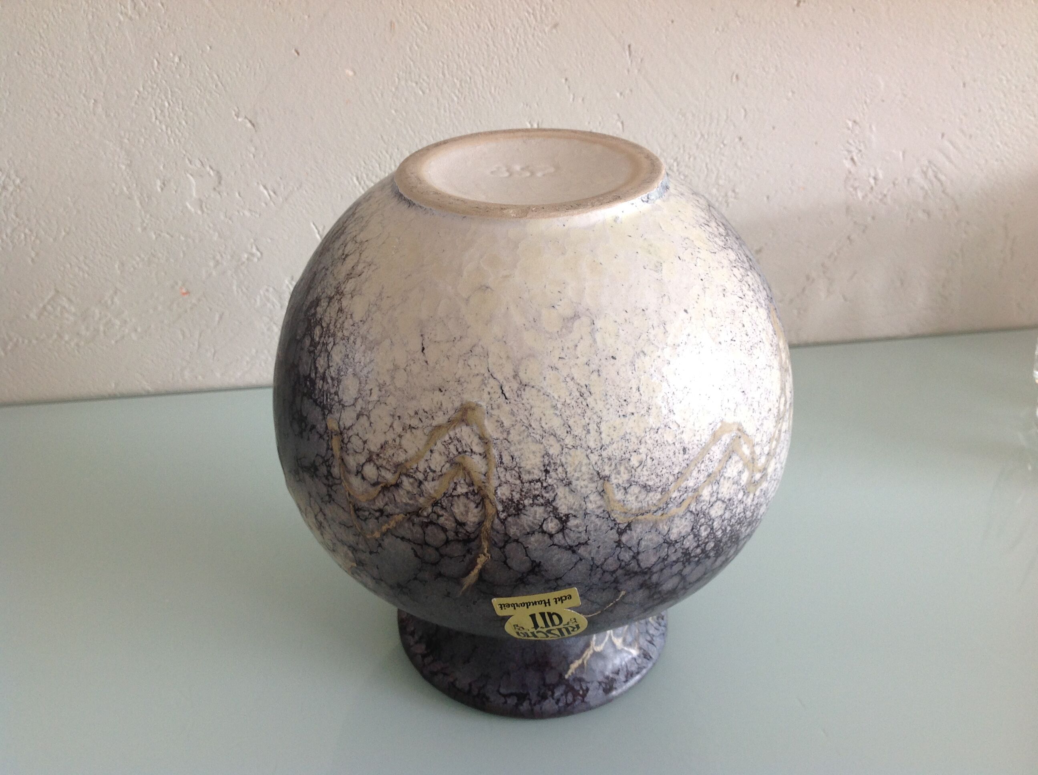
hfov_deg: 52.7
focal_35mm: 35
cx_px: 519
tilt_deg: -30.9
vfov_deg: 40.6
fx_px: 1048
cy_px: 388
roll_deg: -0.3
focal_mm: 4.28
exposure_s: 1/40
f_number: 2.4
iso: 64
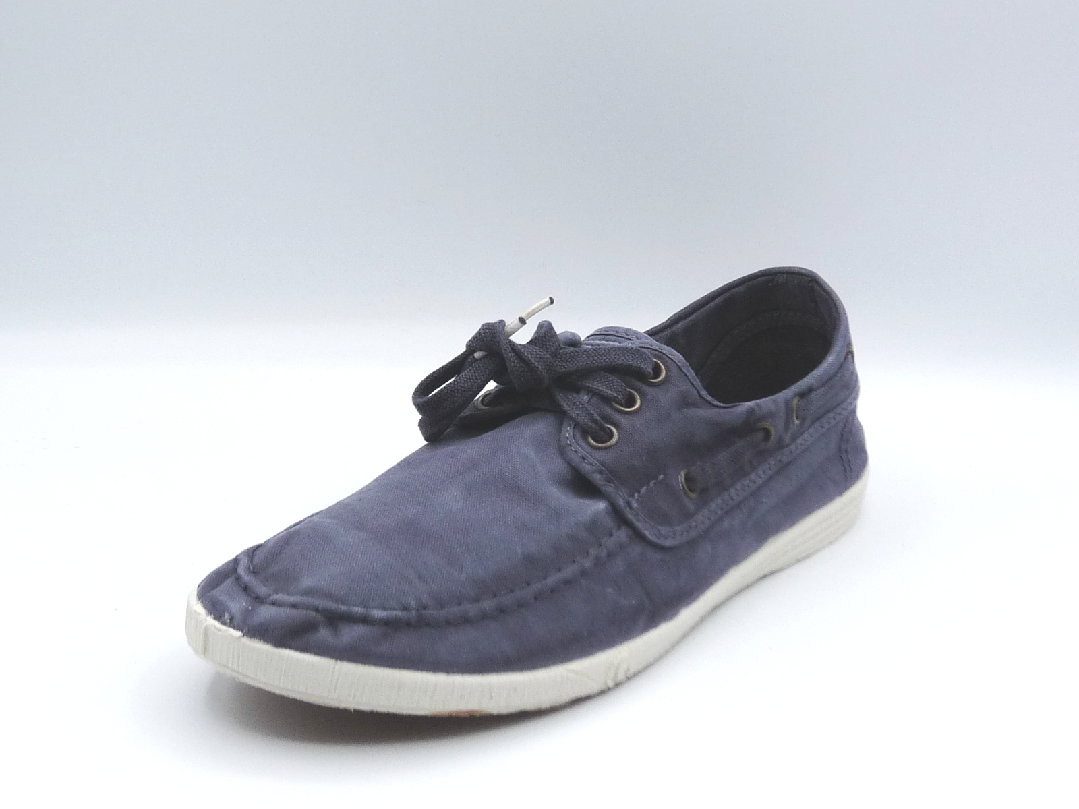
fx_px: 1559
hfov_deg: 38.2
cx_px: 540
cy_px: 404
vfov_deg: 29.1
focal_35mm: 50
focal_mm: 4.9
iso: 100
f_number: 4.5
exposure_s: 1/200
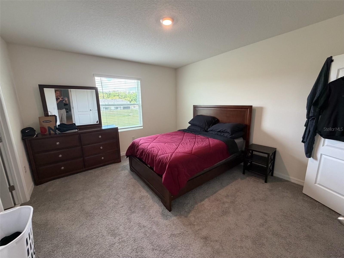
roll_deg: +1.0
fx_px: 139
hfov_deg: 102.1
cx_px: 172
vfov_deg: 85.7
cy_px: 129
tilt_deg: -10.8
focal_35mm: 14
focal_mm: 2.22
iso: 250
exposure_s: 1/60
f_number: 2.2
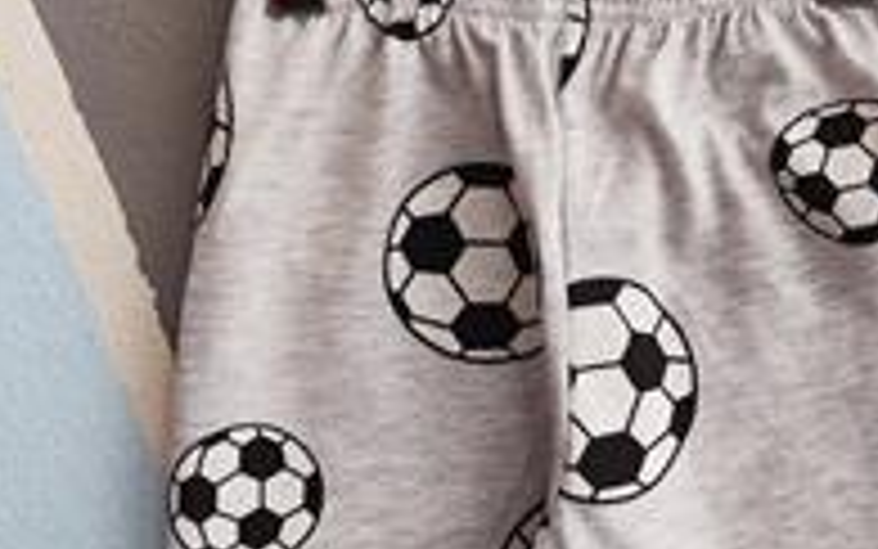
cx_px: 536
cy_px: 340
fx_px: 1293
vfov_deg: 23.9
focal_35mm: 54
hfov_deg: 37.3
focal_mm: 5.59
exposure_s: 1/100
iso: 292
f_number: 1.88
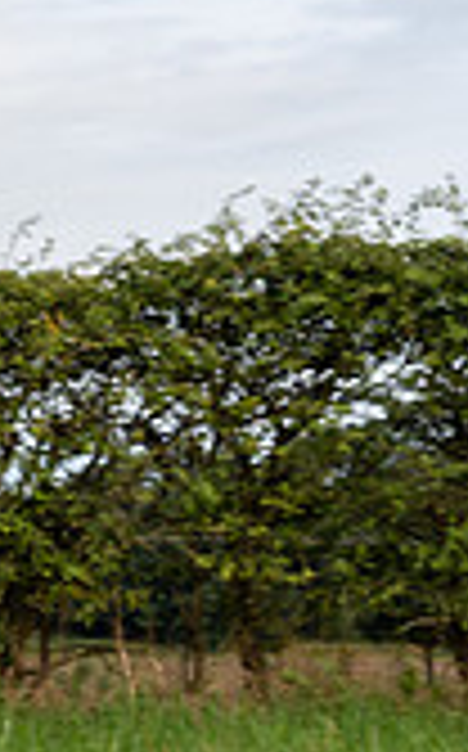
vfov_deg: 12.0
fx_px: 3560
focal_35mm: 174
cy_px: 480
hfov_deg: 7.0
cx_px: -711
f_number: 5.6
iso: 200
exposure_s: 1/640
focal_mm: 49
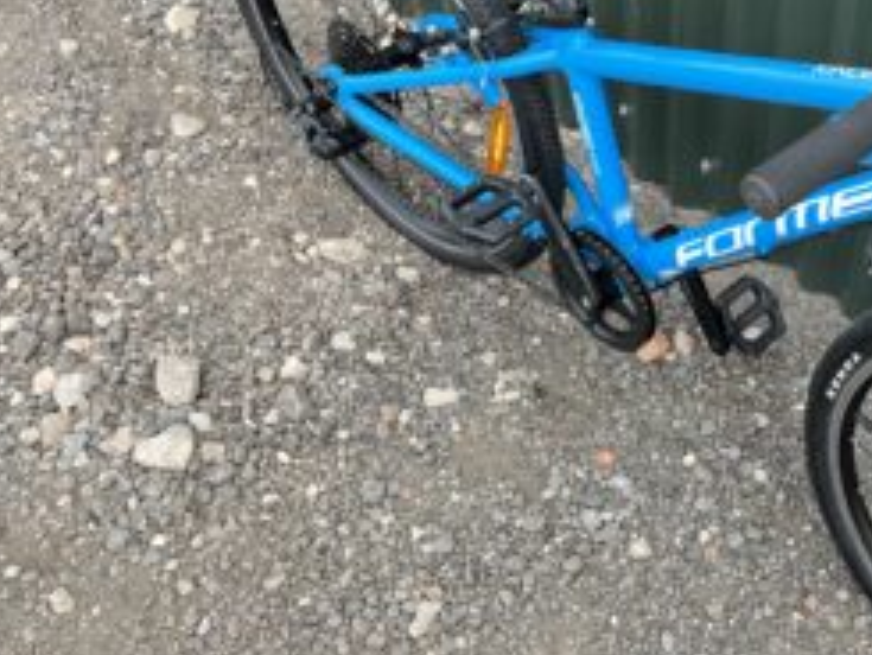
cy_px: 235
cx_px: 797
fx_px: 1285
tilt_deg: -46.7
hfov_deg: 35.1
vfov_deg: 28.5
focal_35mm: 51
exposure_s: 1/457
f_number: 1.6
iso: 50
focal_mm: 5.1
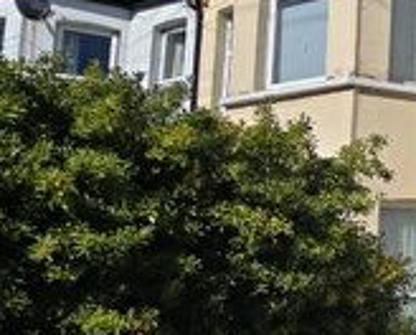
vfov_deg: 28.2
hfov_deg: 23.9
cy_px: 192
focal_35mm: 54
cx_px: 682
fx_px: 666
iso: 50
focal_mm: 2.2
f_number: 2.2
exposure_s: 1/10000
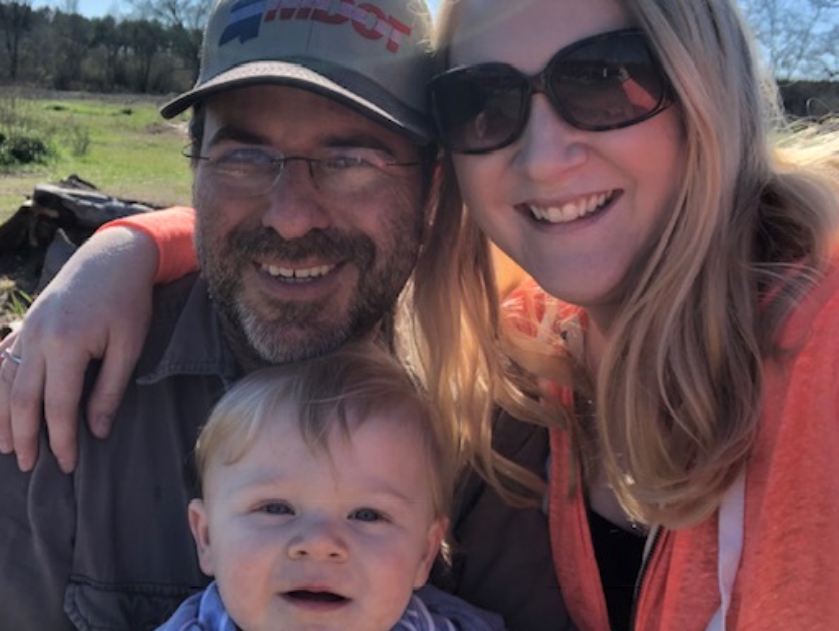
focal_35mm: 40
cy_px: 289
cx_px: 359
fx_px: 970
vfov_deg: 36.0
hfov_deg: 46.6
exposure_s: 1/405
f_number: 2.2
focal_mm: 2.87
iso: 20
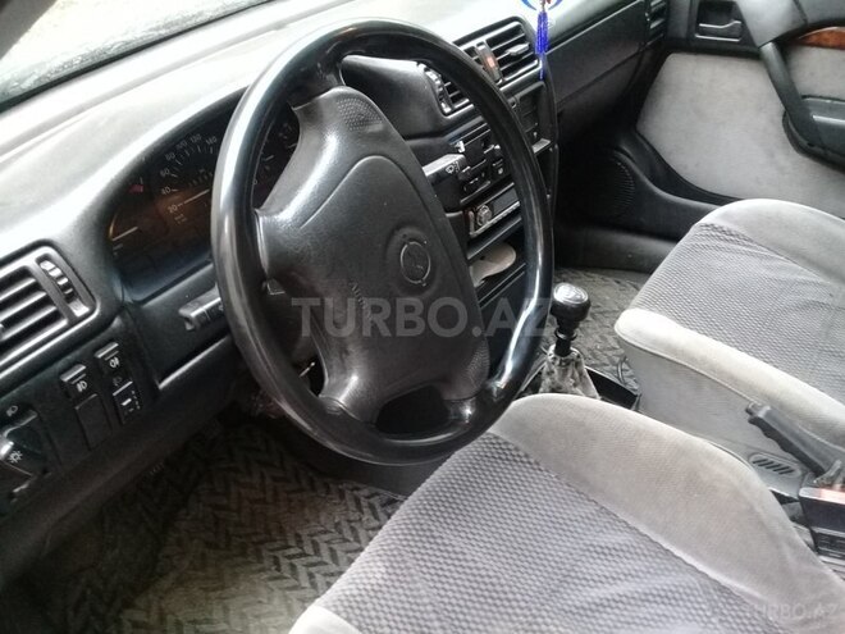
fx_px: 757
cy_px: 317
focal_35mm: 31
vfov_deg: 45.4
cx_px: 422
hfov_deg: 58.4
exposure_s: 1/17
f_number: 2.2
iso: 250
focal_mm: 3.3
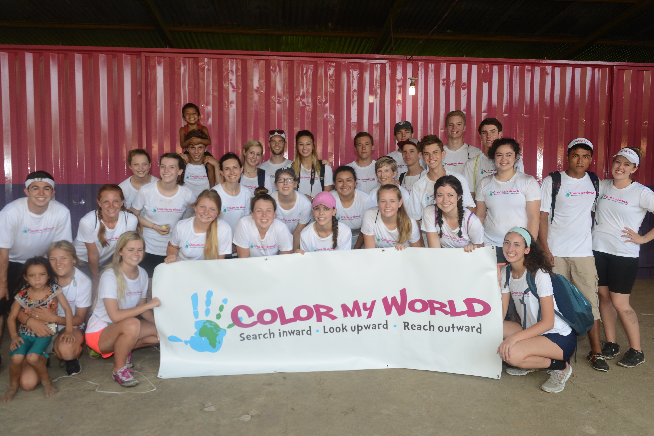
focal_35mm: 29
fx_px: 527
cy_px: 218
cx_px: 327
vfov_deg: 45.0
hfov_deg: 63.7
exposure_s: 1/160
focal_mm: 29
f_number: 7.1
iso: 500
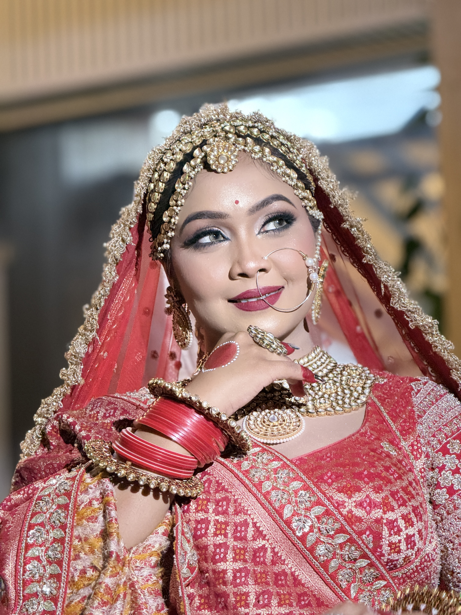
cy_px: 308
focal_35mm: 120
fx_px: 2131
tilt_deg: +8.3
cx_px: 230
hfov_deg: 12.3
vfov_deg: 16.4
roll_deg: +1.8
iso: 500
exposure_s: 1/100
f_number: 2.8
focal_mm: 15.66
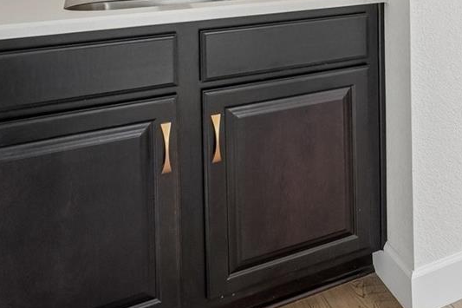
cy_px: -101
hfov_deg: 34.3
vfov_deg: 25.4
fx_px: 577
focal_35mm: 45
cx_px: 564
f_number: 8
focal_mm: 10
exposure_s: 1/160
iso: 400
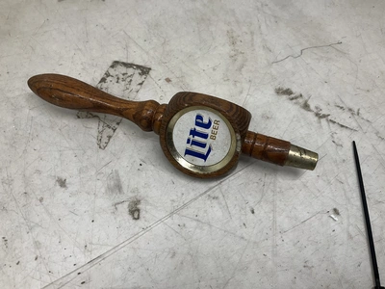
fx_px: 323
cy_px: 144
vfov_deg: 48.2
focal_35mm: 29
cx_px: 192
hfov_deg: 61.7
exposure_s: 1/120
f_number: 1.8
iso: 32
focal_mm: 3
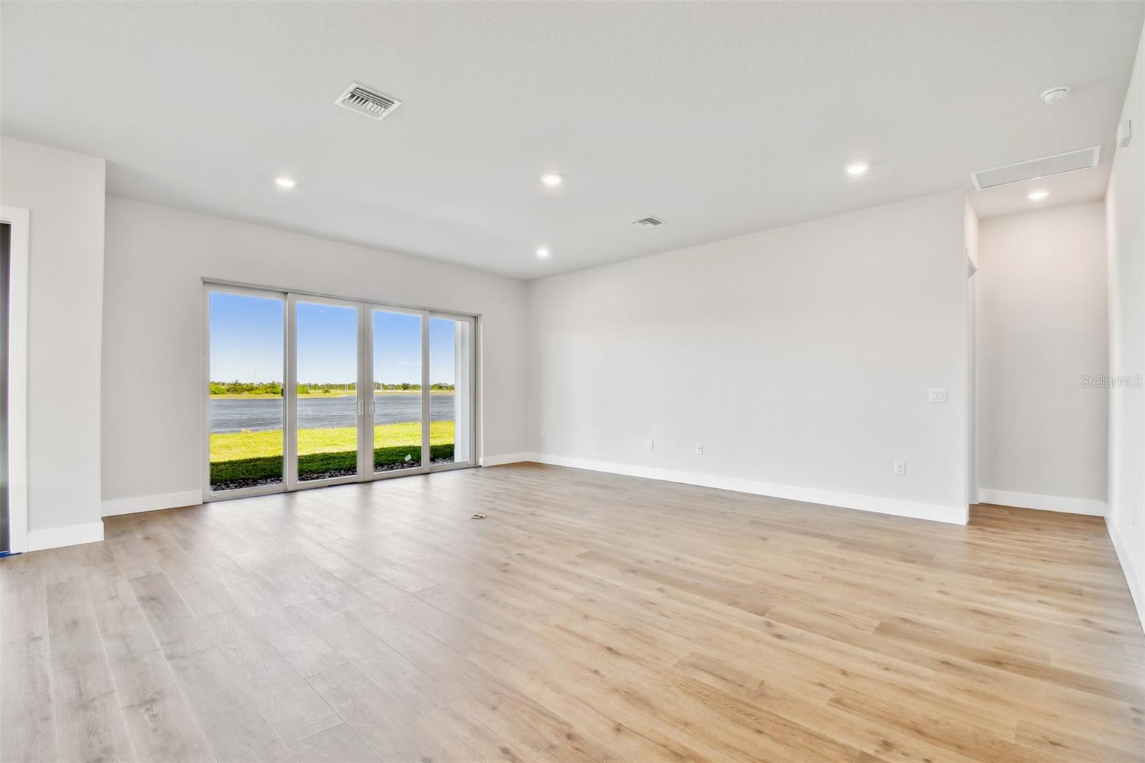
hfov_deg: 100.4
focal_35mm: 15
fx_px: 477
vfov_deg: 77.3
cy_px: 382
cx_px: 572
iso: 100
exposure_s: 1/80
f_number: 7.1
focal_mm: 10
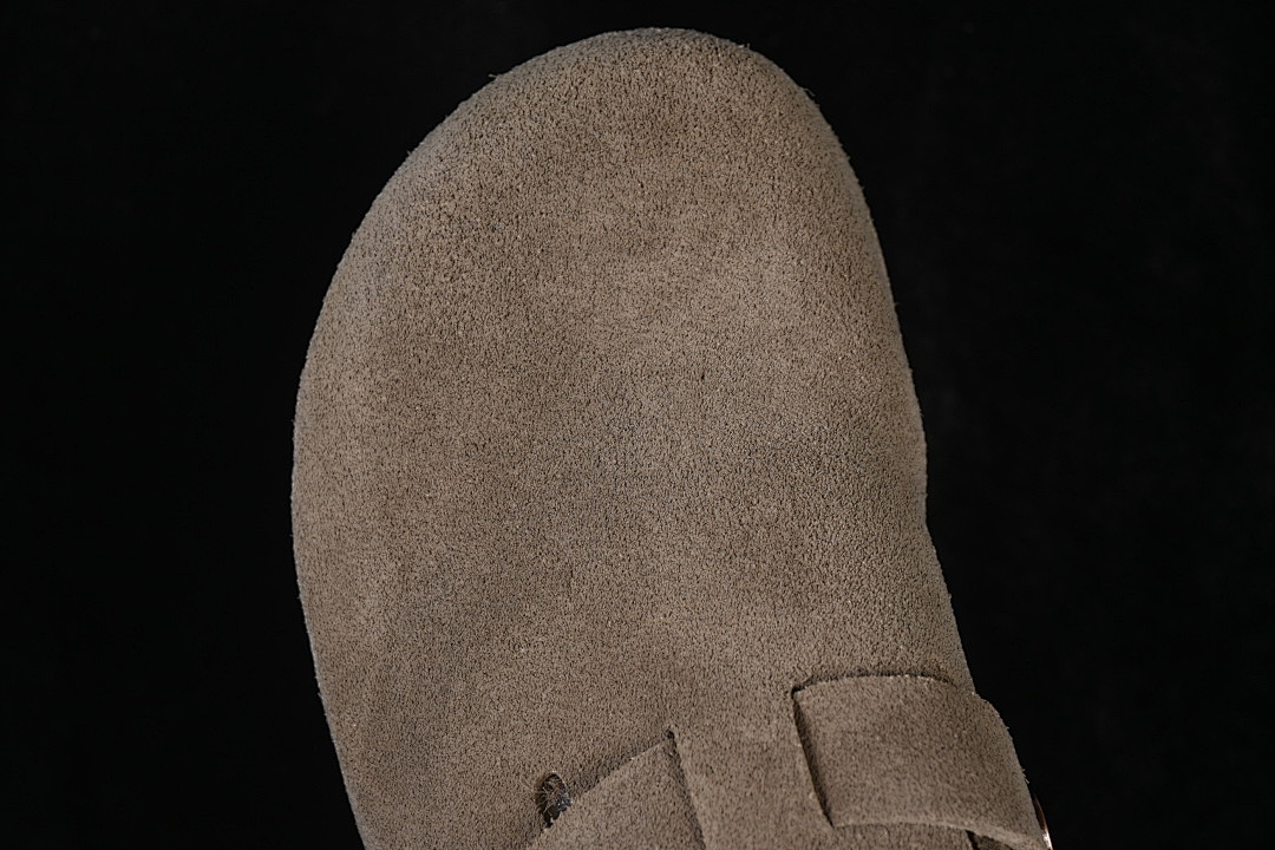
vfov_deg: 18.2
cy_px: 425
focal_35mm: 75
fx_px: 2656
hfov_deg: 27.0
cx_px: 638
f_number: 7.1
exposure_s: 1/80
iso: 160
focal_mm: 50
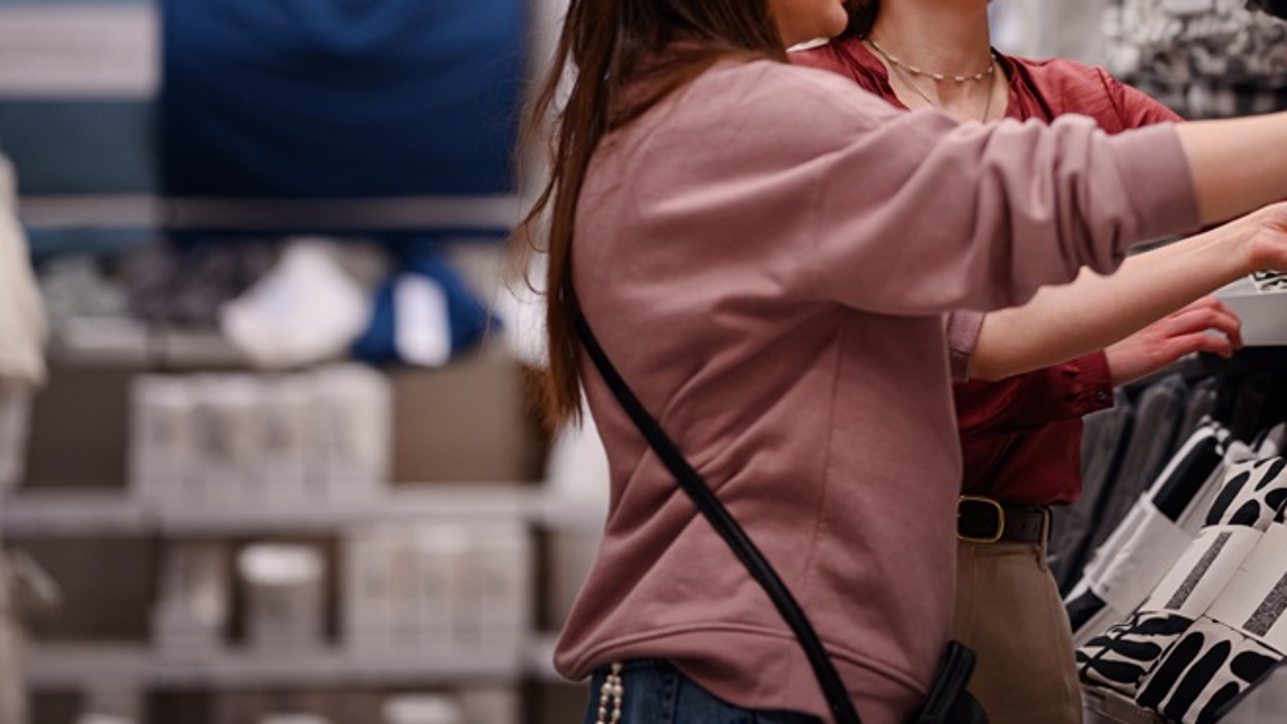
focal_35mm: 135
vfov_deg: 9.0
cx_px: 807
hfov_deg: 15.9
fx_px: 4608
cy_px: 85
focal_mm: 85
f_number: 1.8
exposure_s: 1/250
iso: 250
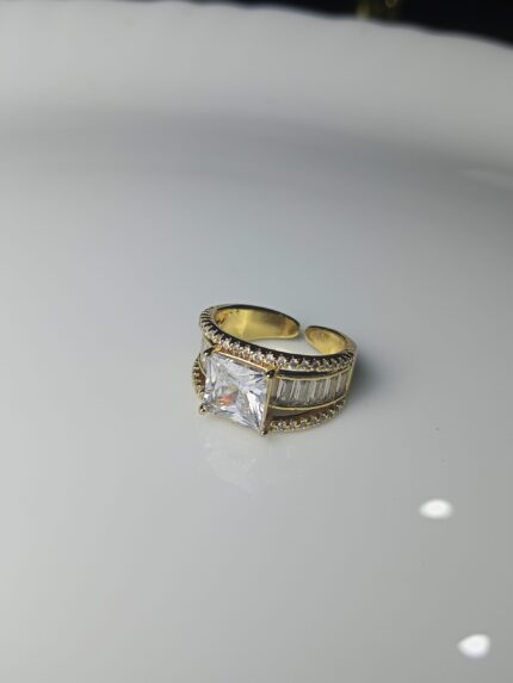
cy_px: 342
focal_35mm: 36
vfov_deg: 51.3
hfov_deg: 39.7
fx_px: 711
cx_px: 256
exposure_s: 1/121
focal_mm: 3.98
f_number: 1.8
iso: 50
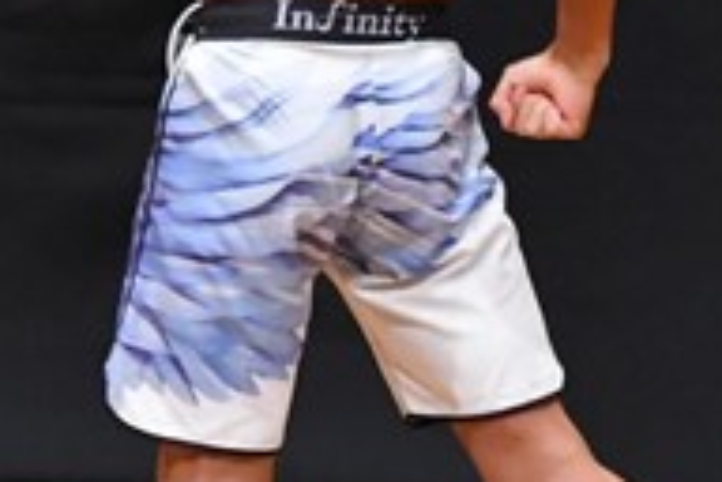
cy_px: 87
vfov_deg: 1.2
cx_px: 337
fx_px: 23102
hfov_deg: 1.8
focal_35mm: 1152
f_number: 5.6
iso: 6400
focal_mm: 190
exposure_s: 1/400
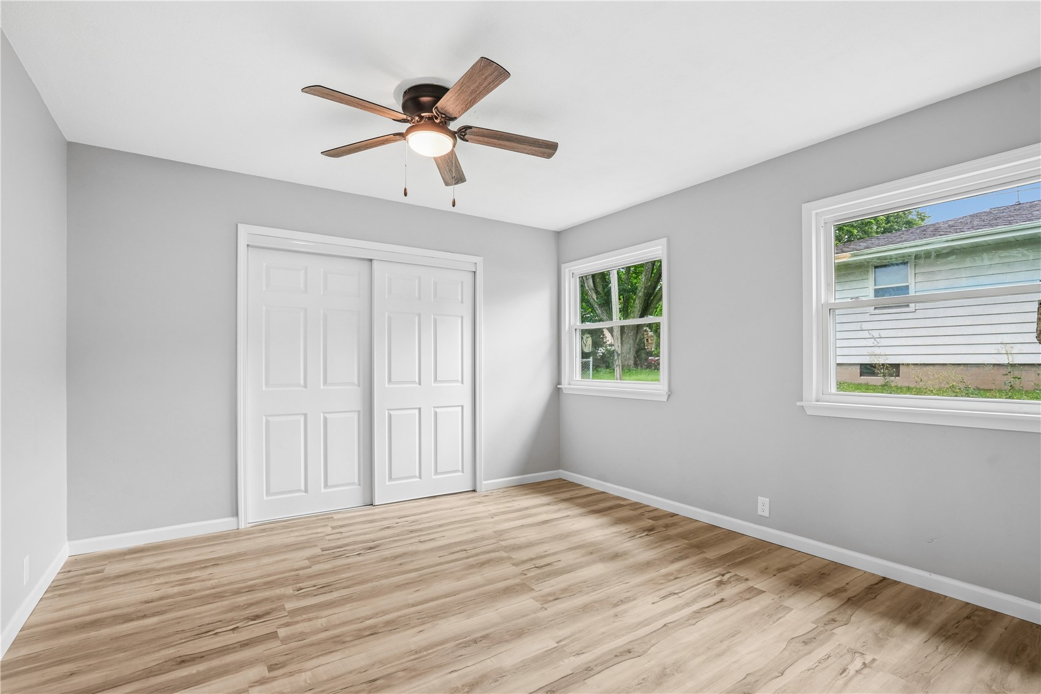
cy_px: 347
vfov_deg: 73.7
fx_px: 463
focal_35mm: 16
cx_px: 520
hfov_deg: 96.7
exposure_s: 1/20
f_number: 8
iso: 500
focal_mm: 16
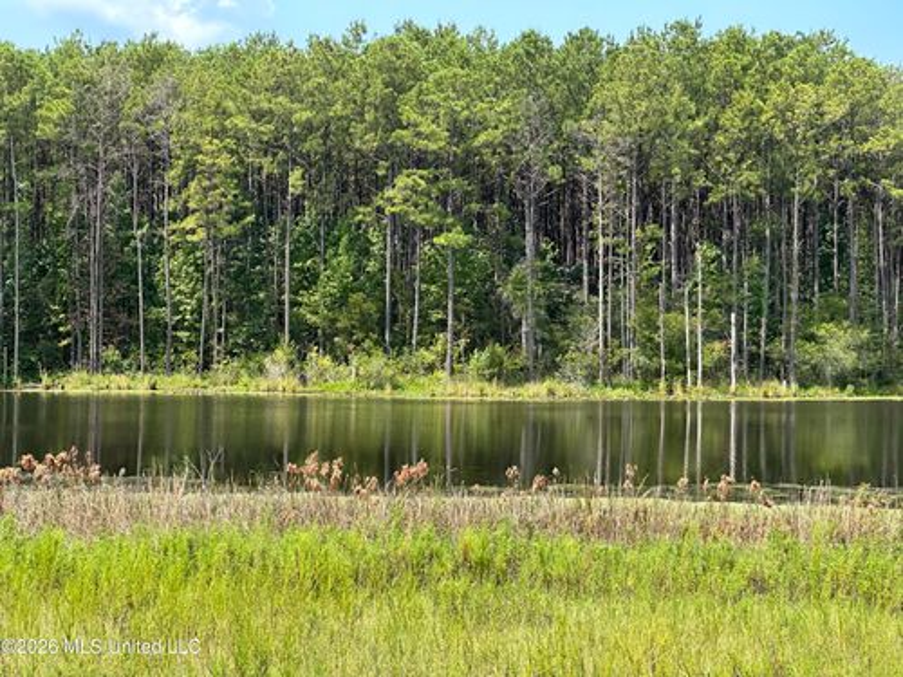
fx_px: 2009
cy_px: 338
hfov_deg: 25.3
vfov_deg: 19.1
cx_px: 452
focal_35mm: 77
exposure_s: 1/290
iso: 32
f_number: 2.8
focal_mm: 9
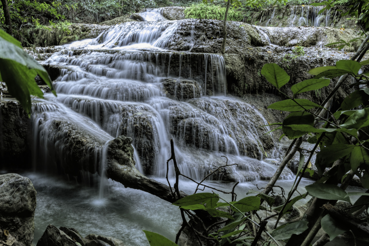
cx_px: 162
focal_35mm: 36
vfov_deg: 36.7
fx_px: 369
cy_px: 151
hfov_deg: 53.0
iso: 50
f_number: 22
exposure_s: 2
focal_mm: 28
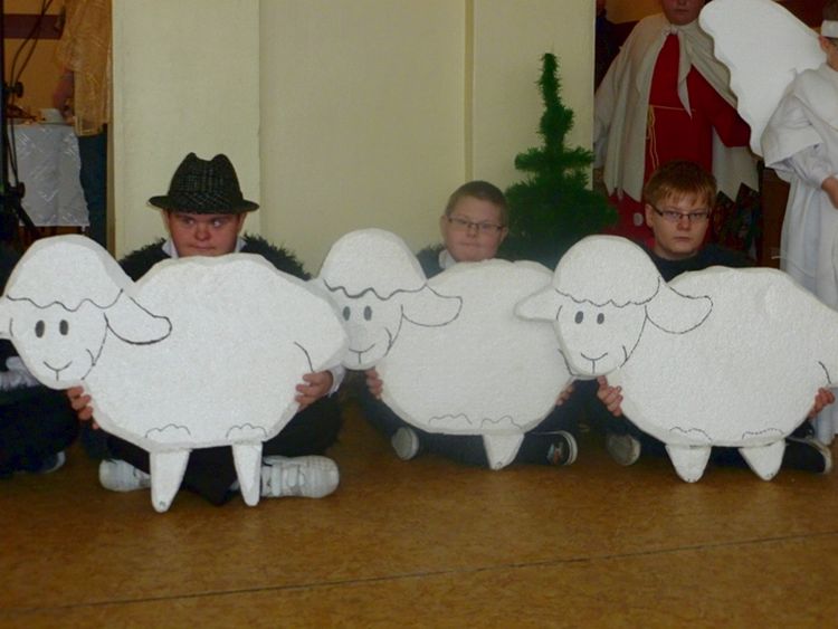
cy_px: 314
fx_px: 1211
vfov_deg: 29.1
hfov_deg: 38.2
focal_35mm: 50
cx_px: 419
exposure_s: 1/60
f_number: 3.9
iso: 320
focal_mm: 9
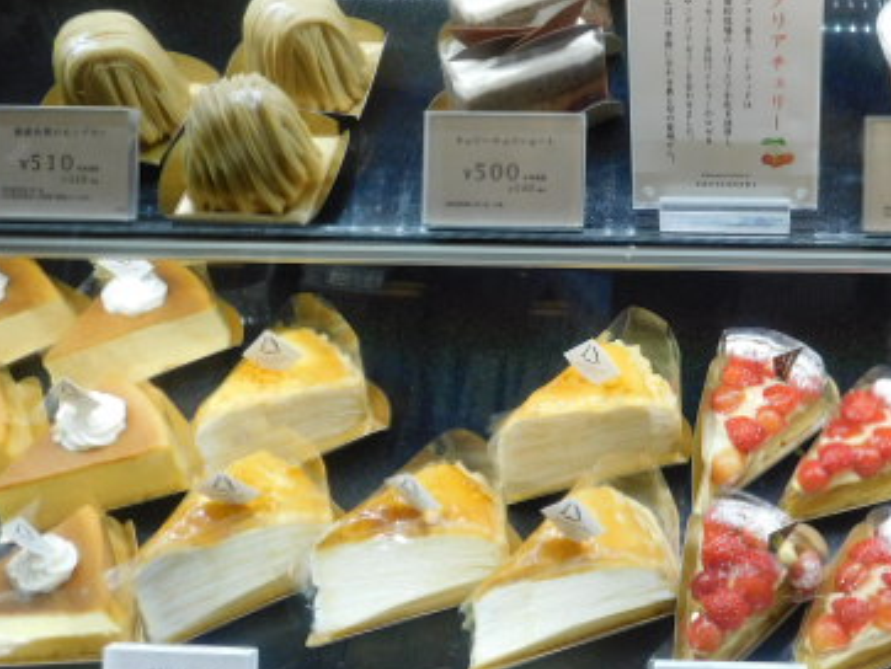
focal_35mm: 53
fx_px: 1365
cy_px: 268
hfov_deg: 35.3
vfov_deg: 27.5
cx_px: 679
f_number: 3.2
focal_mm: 5.3
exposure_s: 1/200
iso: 125
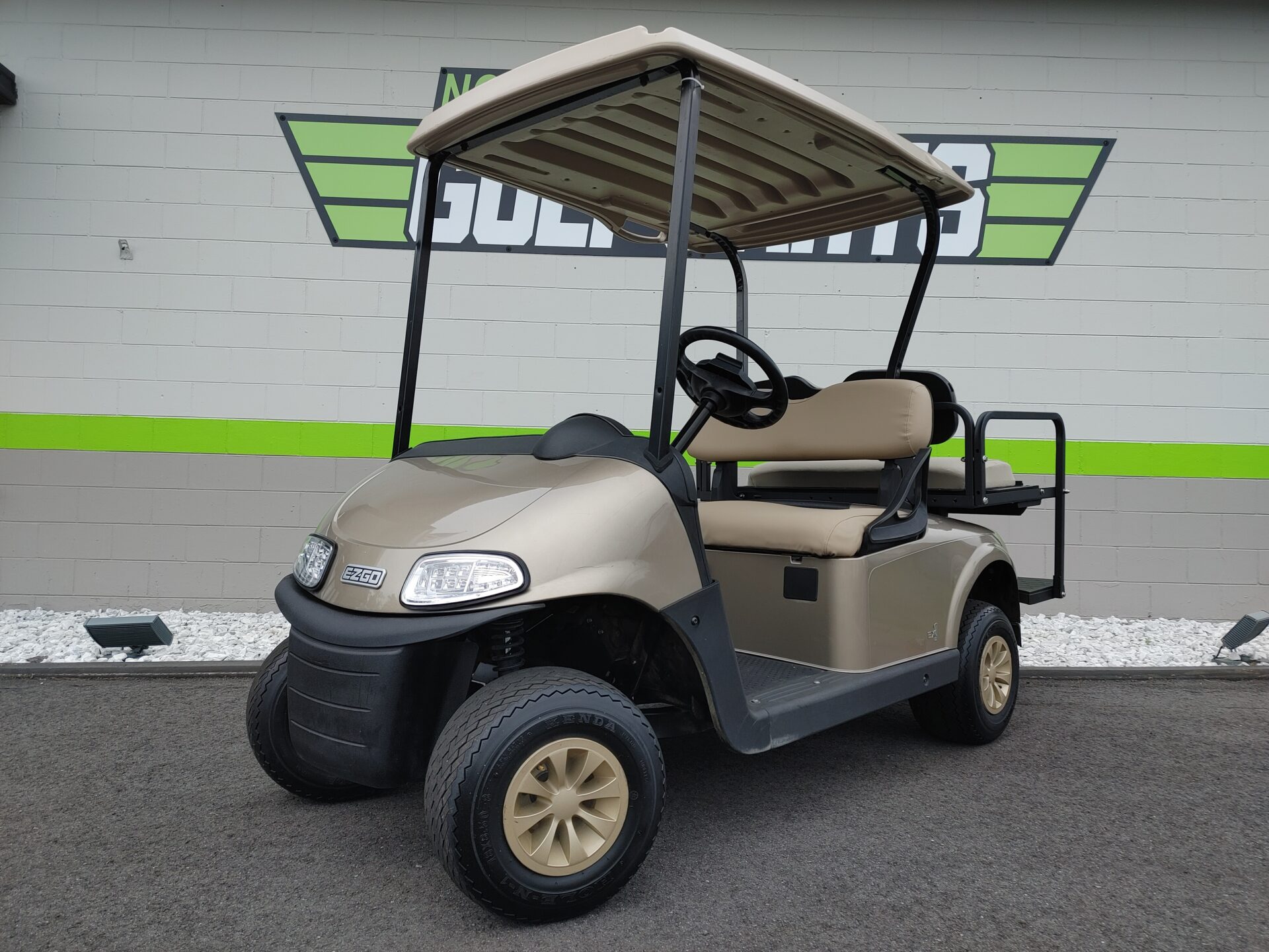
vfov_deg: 53.1
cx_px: 634
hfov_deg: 67.3
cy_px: 476
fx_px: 953
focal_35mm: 26
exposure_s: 1/641
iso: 50
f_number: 1.8
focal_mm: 4.81
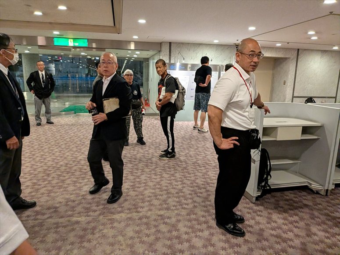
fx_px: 236
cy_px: 128
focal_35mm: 24
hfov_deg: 71.6
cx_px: 170
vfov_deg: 56.8
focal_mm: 4.53
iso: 1211
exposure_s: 1/120
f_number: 1.7
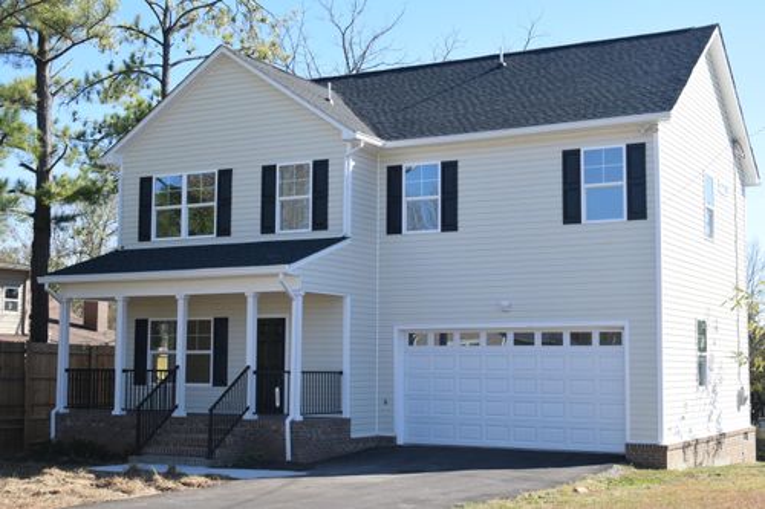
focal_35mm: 52
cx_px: 382
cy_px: 254
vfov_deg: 25.7
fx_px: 1115
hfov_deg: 37.9
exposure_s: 1/250
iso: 250
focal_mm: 35
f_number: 8
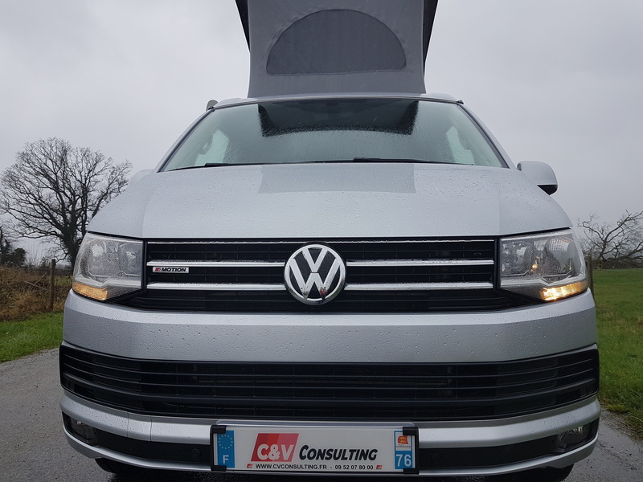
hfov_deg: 67.3
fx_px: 483
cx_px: 322
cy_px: 241
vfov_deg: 53.1
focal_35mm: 26
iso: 40
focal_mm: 4.2
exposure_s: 1/562
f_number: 1.7
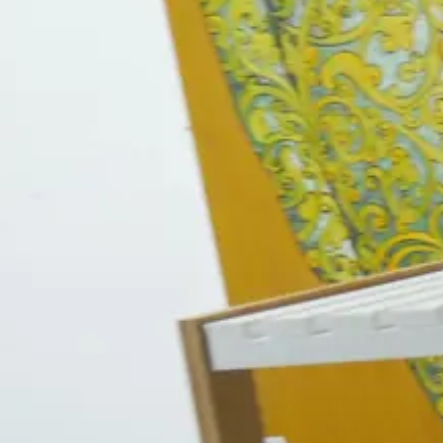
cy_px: 255
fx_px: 1694
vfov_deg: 14.9
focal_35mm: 117
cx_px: 980
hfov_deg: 12.5
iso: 200
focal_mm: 14
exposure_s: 1/60
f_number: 3.5
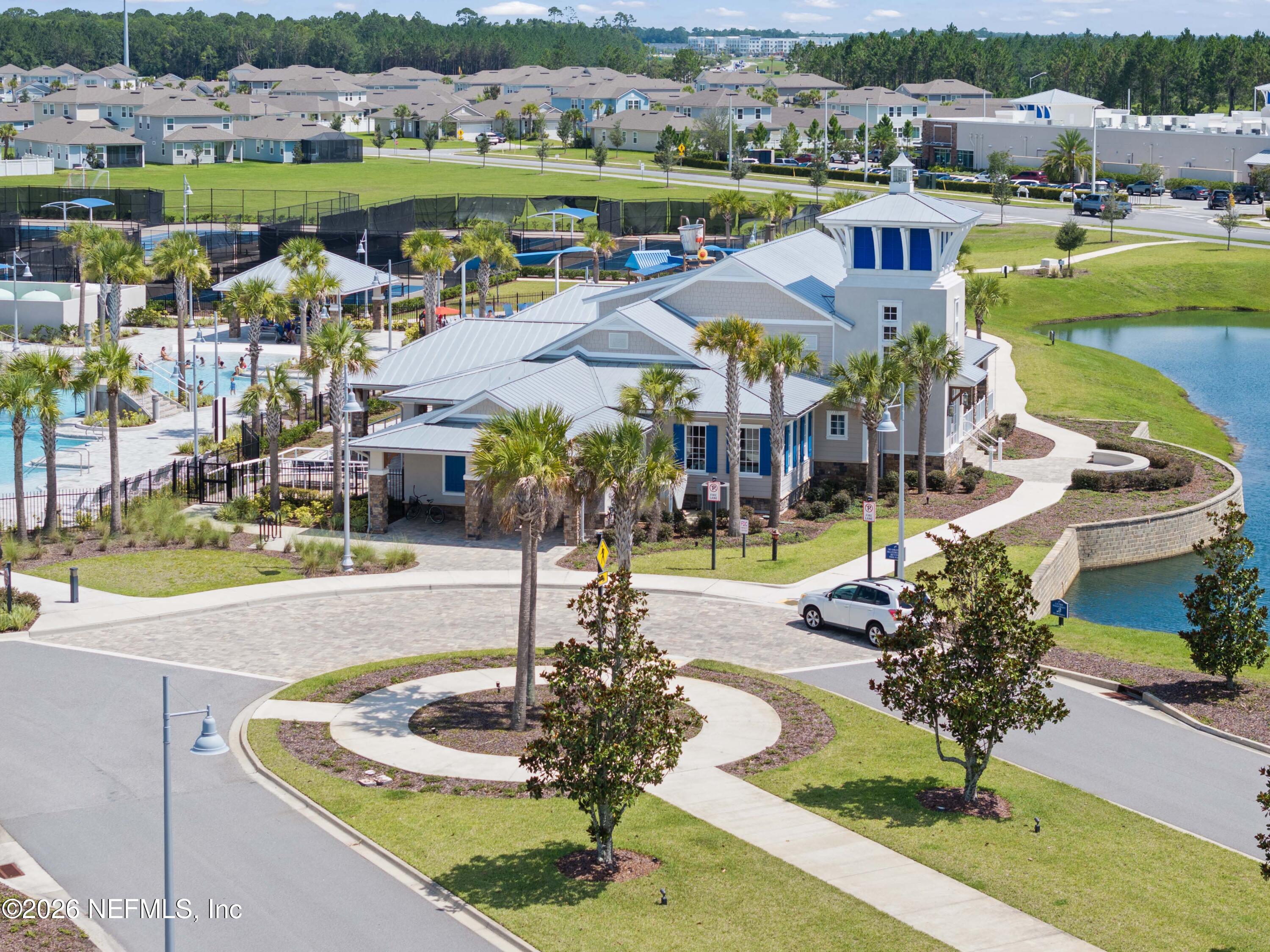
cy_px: 476
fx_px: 2567
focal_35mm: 70
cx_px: 635
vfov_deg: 21.0
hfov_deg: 27.8
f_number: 2.8
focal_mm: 19.35
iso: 100
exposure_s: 1/500
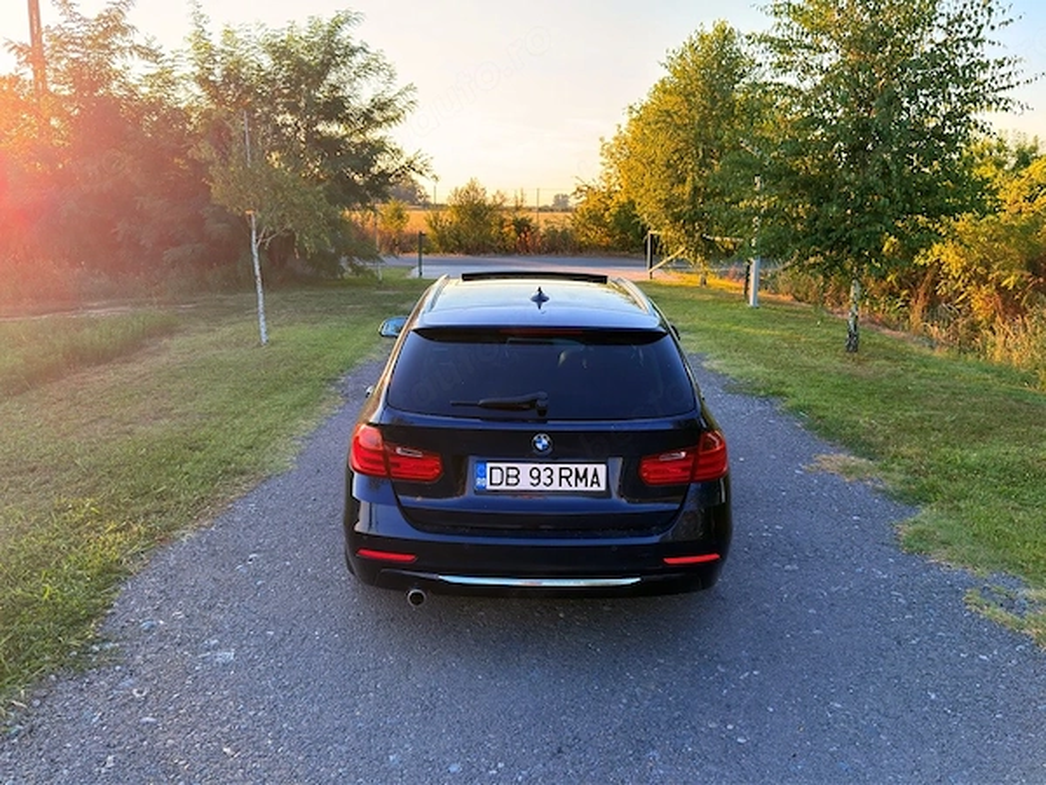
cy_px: 392
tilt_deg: -12.6
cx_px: 523
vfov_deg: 46.8
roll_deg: -0.4
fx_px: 907
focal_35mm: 30
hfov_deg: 60.0
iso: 80
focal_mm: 6.76
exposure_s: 1/623
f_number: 1.78
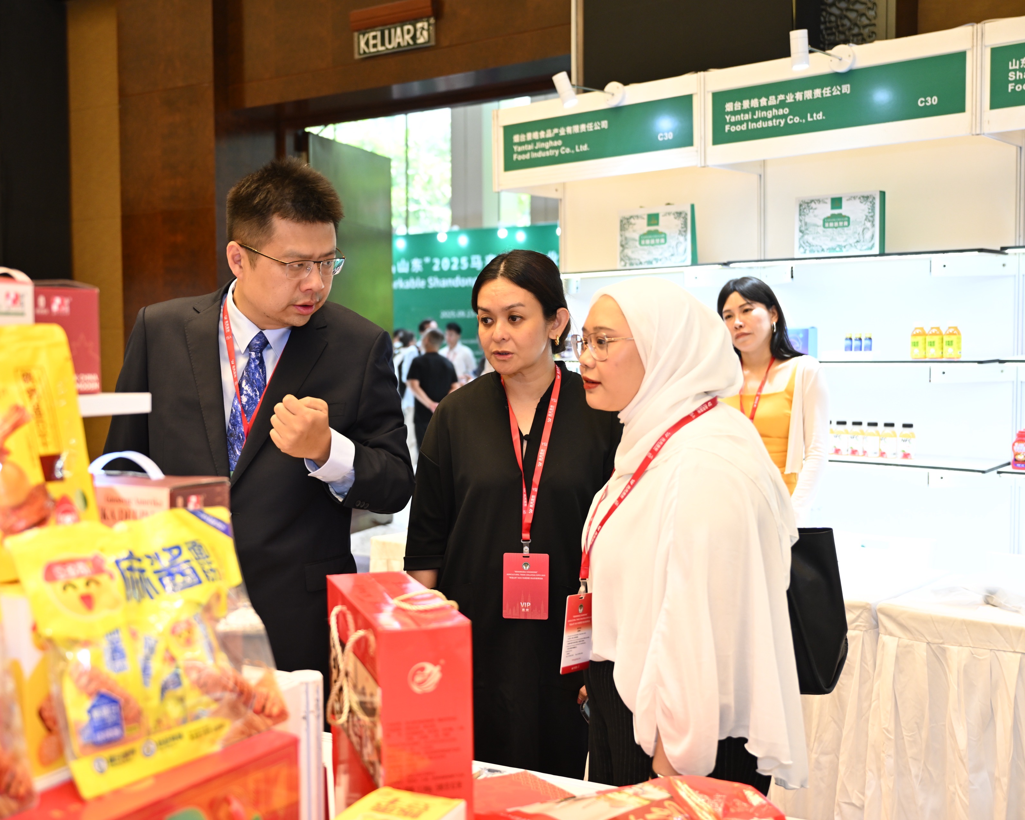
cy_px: 418
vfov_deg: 37.3
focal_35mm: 40
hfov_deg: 45.6
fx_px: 1213
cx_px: 422
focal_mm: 34
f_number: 2.8
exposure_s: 1/125
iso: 640
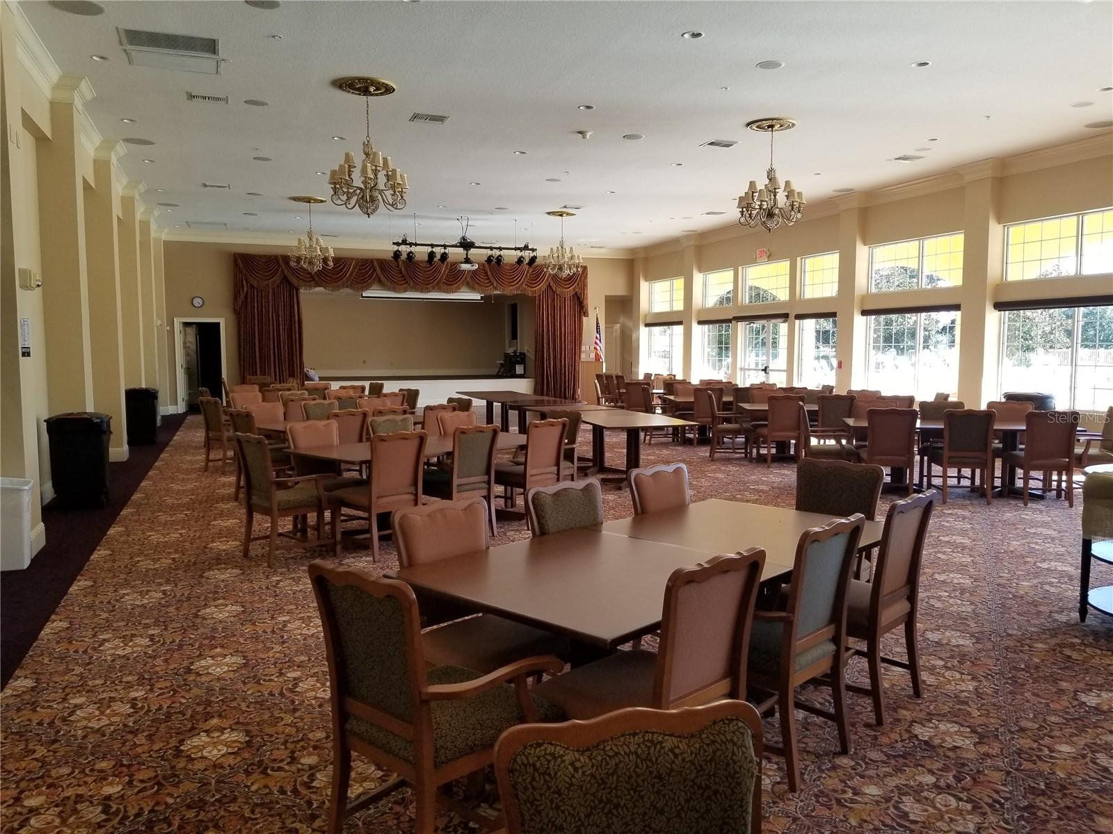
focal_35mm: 26
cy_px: 417
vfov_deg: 53.1
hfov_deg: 67.3
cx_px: 556
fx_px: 836
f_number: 1.7
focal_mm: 4.3
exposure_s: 1/60
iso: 100
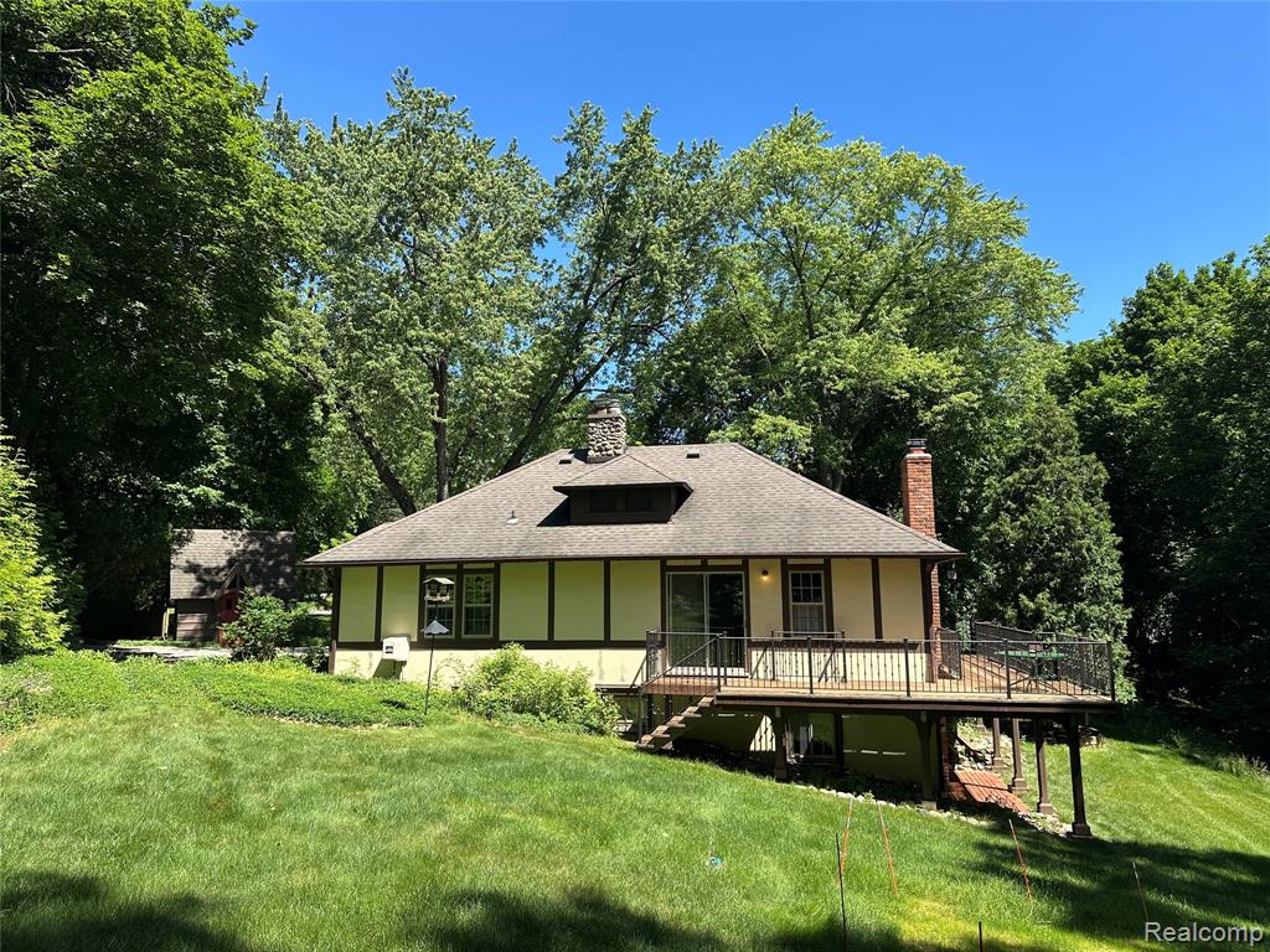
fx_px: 881
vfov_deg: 56.8
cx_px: 635
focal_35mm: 24
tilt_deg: +9.3
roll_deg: +0.4
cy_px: 476
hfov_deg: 71.6
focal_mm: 6.86
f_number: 1.78
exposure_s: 1/1692
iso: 80
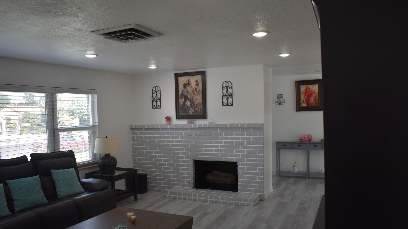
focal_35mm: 29
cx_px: 200
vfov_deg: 40.1
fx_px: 314
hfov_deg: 66.1
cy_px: 132
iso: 400
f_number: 4
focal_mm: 18
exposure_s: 1/250
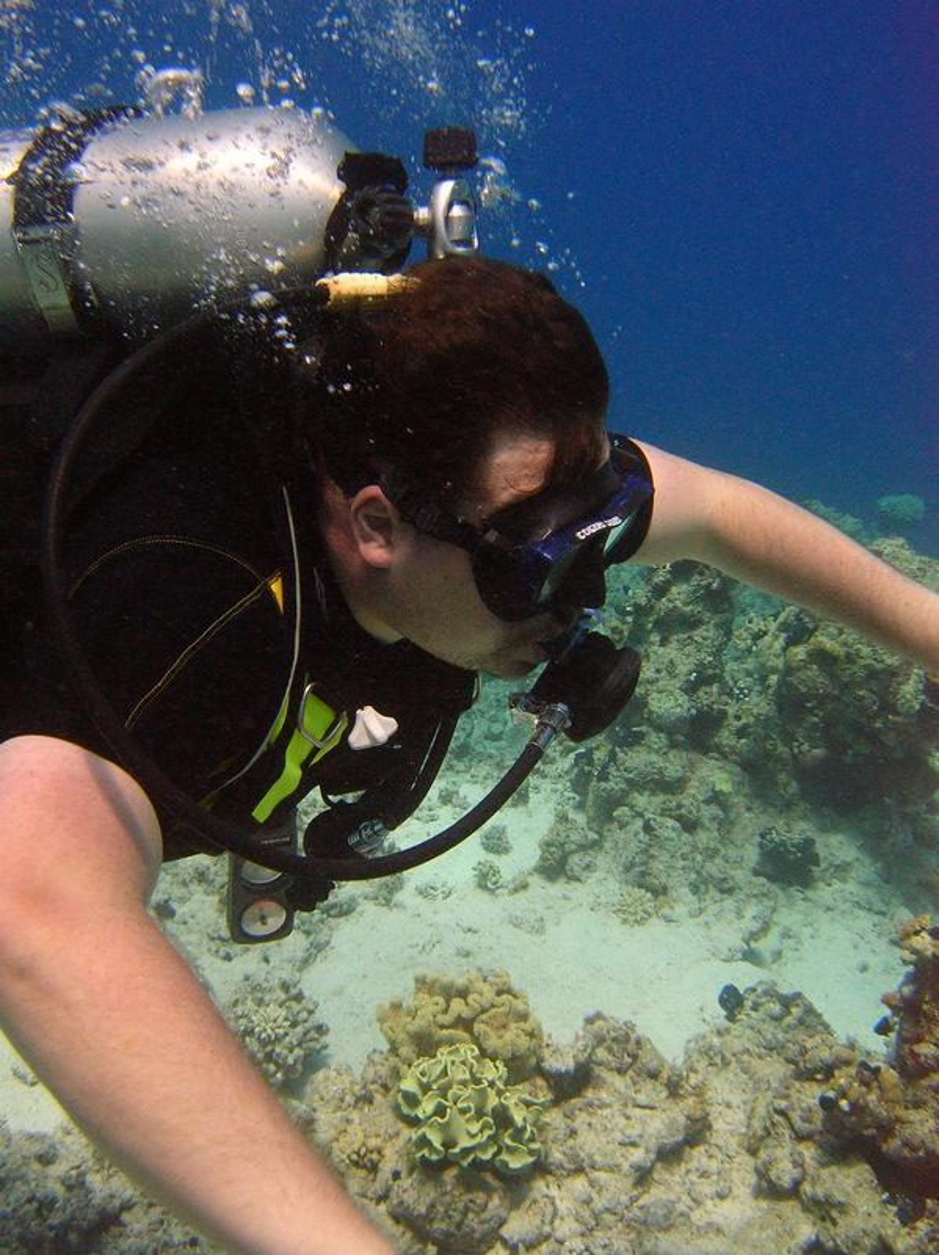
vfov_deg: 54.0
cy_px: 628
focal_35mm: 34
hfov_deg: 41.8
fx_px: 1231
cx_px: 470
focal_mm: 5.7
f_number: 4.9
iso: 50
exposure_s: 1/181
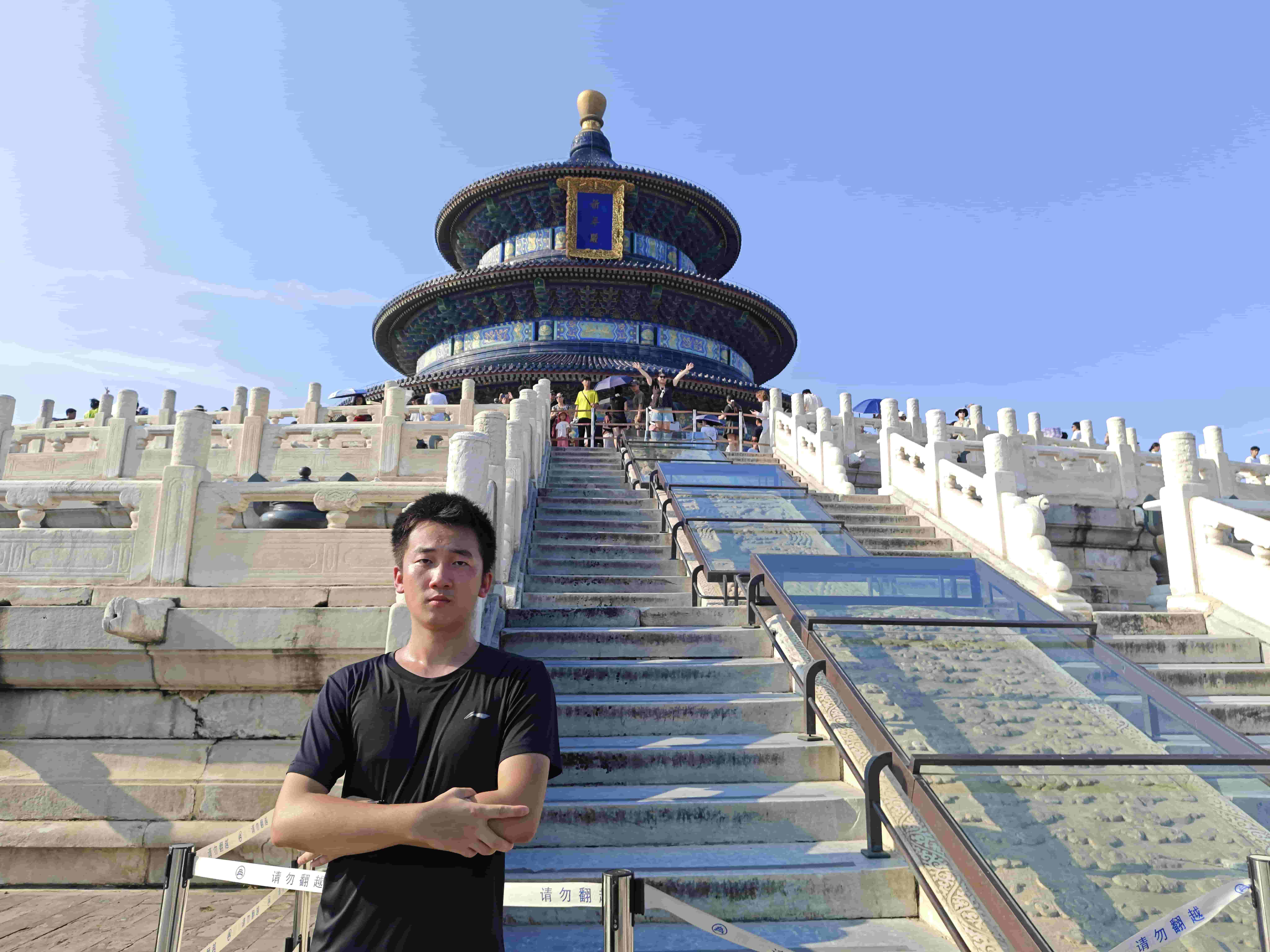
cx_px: 635
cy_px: 476
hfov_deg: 73.9
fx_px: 844
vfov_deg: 58.9
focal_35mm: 23
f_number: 1.88
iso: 71
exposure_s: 1/1274
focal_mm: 5.56
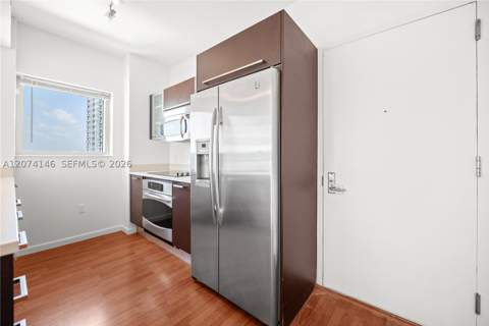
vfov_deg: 81.2
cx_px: 244
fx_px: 190
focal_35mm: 14
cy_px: 163
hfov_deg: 104.3
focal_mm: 14
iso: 100
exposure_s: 1/30
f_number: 2.8
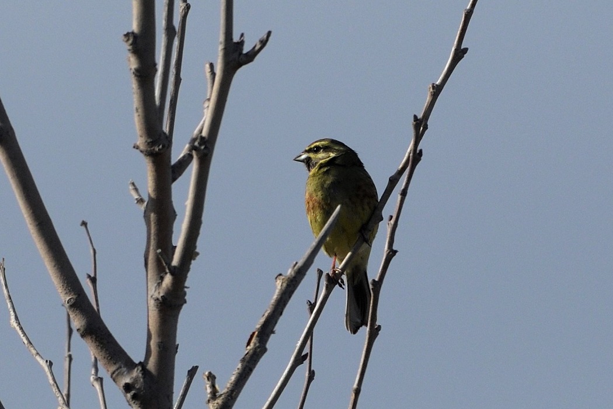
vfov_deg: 1.8
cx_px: 306
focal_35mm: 750
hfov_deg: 2.7
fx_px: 12770
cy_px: 204
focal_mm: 500
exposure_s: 1/2000
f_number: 7.1
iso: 320
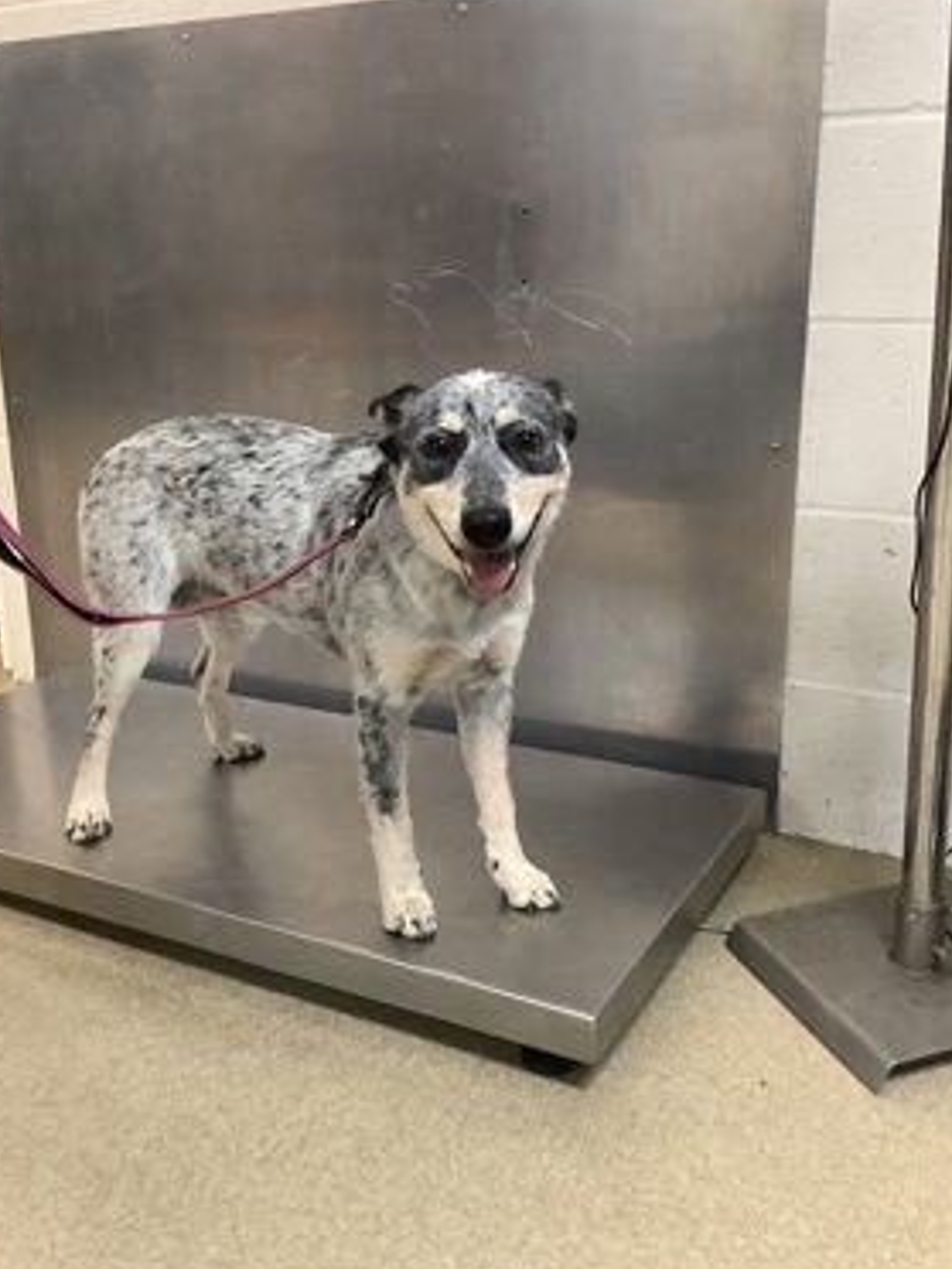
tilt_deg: -17.4
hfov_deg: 40.7
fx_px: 1283
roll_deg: +0.9
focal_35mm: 35
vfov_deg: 52.6
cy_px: 614
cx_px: 432
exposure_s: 1/60
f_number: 2.4
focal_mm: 3.3
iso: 320
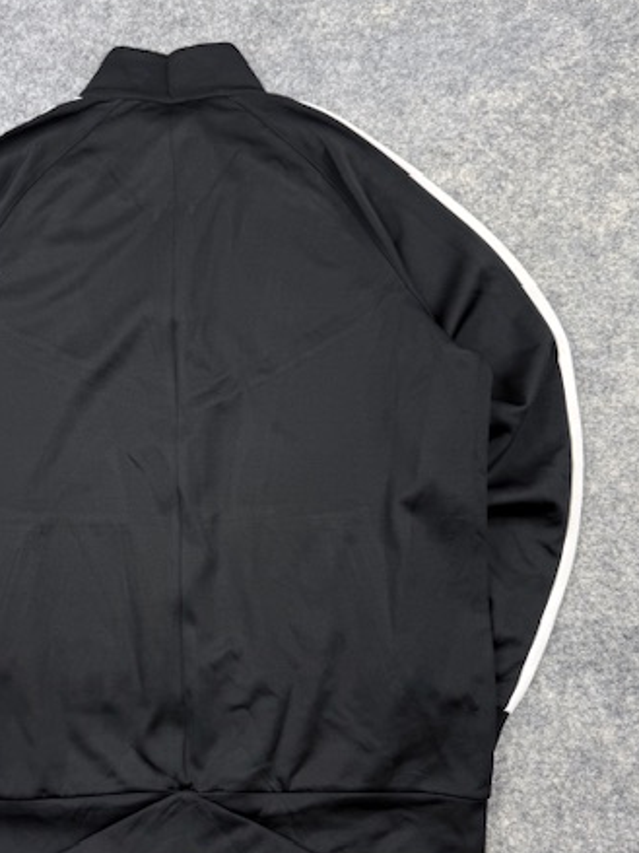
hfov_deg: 39.9
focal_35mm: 35
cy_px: 470
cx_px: 183
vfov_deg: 52.5
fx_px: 862
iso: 80
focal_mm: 6.76
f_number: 1.78
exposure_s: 1/100
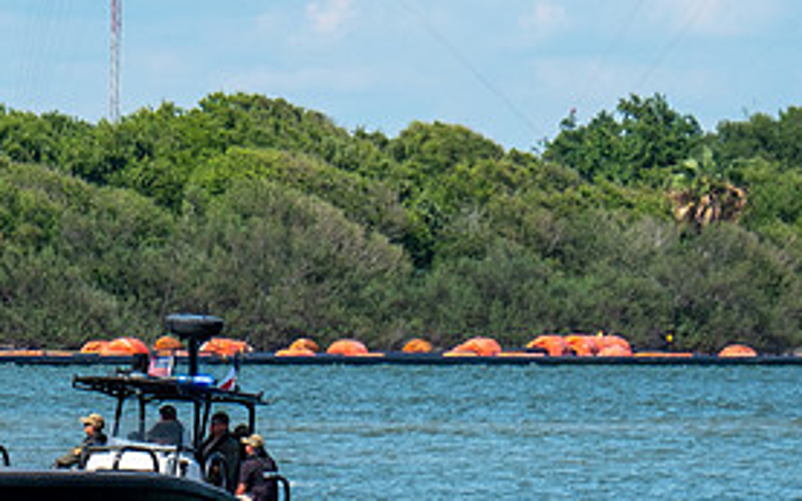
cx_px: 107
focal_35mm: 640
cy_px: 468
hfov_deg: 3.3
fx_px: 13986
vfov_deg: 2.1
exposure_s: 1/320
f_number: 9
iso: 200
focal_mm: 200
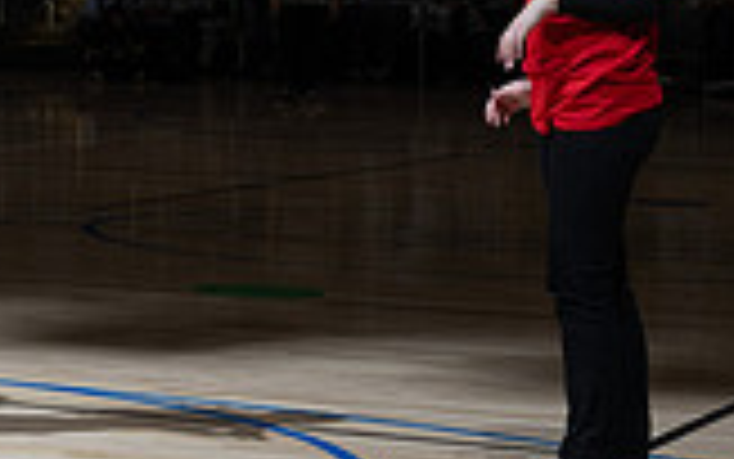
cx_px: -305
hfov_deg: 11.6
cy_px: -242
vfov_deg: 7.4
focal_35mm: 174
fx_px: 3482
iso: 100
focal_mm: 43
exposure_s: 1/60
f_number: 6.3
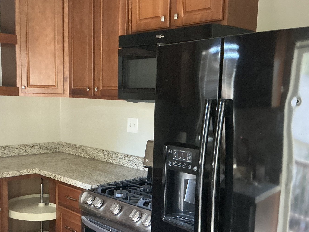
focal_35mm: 43
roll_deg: -0.3
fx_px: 384
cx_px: 131
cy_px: 148
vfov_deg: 33.4
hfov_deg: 43.7
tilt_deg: -8.1
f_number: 1.8
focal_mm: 3
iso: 250
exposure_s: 1/60
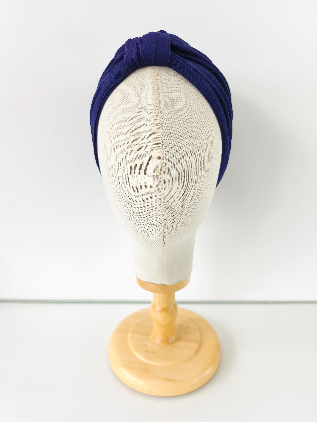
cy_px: 211
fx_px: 281
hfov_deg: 58.9
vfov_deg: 73.9
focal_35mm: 23
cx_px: 158
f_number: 1.65
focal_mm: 6.14
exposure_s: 1/40
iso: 50
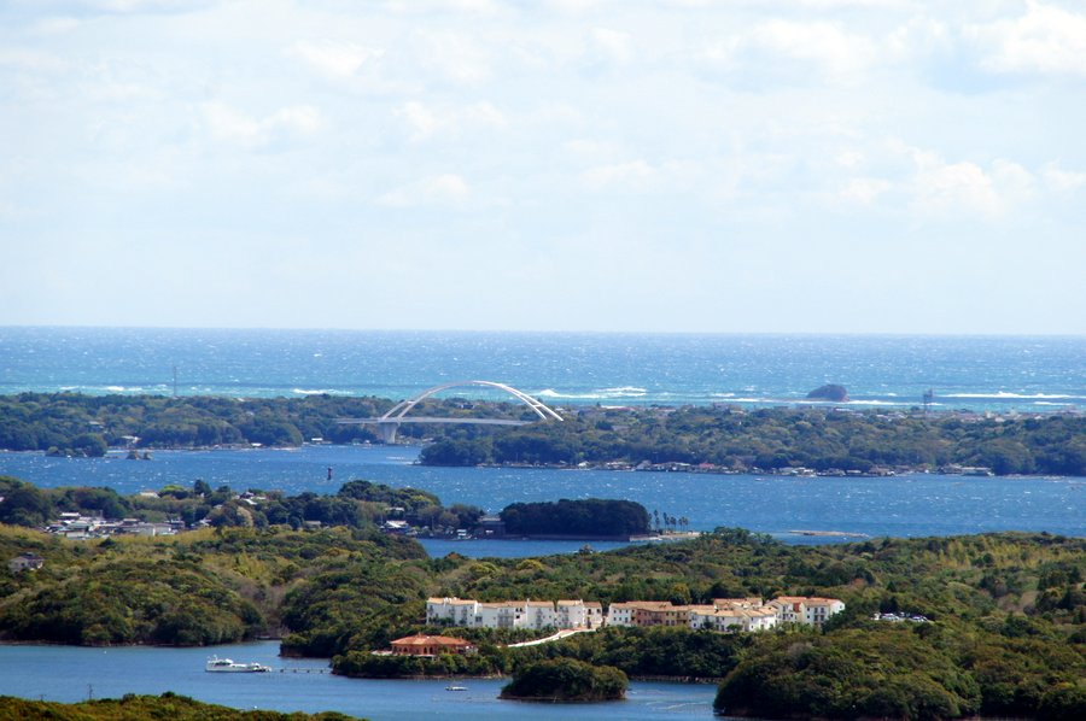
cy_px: 360
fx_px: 9040
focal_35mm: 300
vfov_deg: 4.6
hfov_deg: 6.9
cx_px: 543
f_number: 10
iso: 200
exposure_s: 1/400
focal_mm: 200
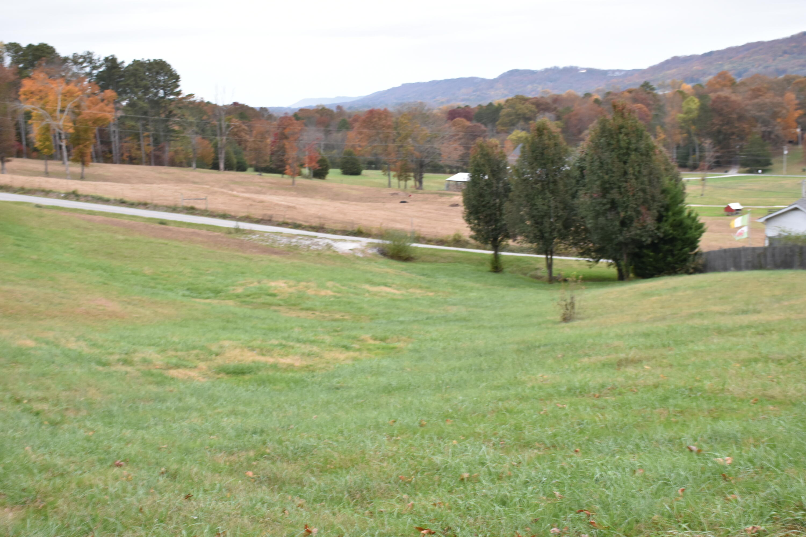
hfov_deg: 41.1
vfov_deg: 28.1
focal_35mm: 48
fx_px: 1075
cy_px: 268
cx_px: 403
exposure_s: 1/4
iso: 500
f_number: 7.1
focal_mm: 32
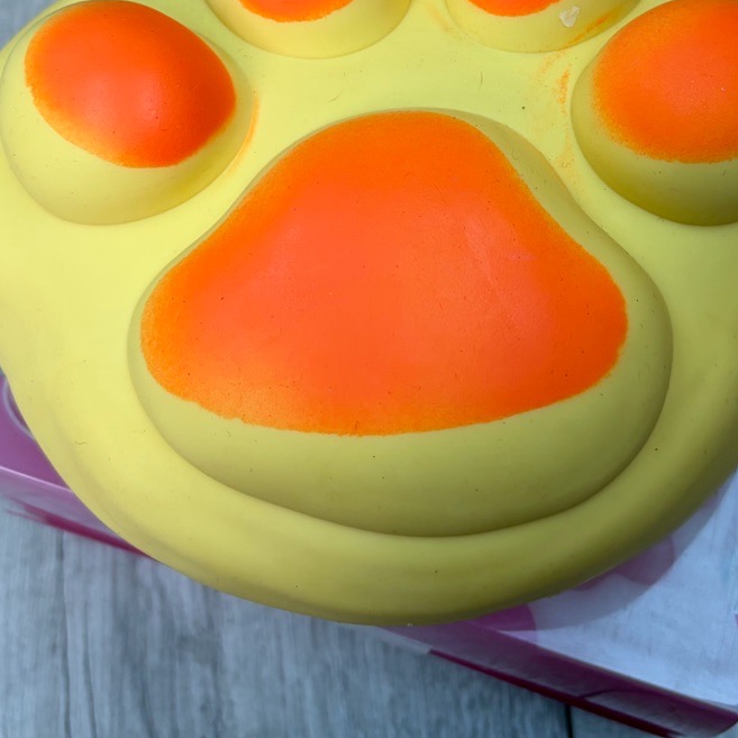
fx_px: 1351
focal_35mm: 56
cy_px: -20
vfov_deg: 28.4
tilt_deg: -61.9
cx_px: 440
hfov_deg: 30.5
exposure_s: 1/50
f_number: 1.6
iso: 64
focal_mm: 5.96
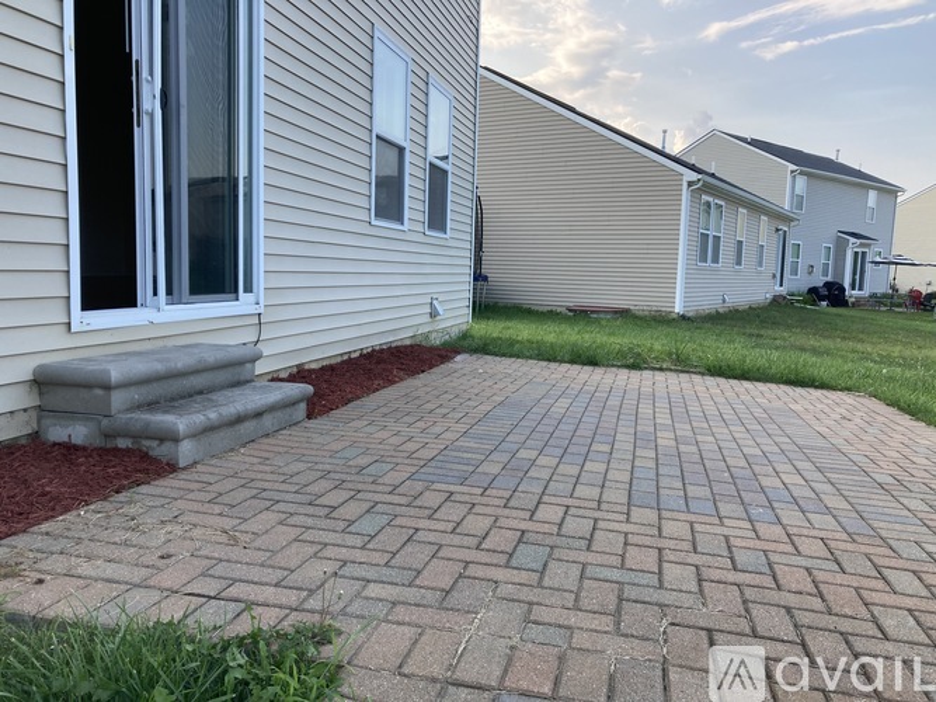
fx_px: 757
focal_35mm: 28
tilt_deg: -5.2
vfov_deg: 49.7
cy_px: 351
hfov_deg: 63.5
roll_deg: -0.8
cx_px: 468
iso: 20
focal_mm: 3.99
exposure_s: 1/306
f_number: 1.8
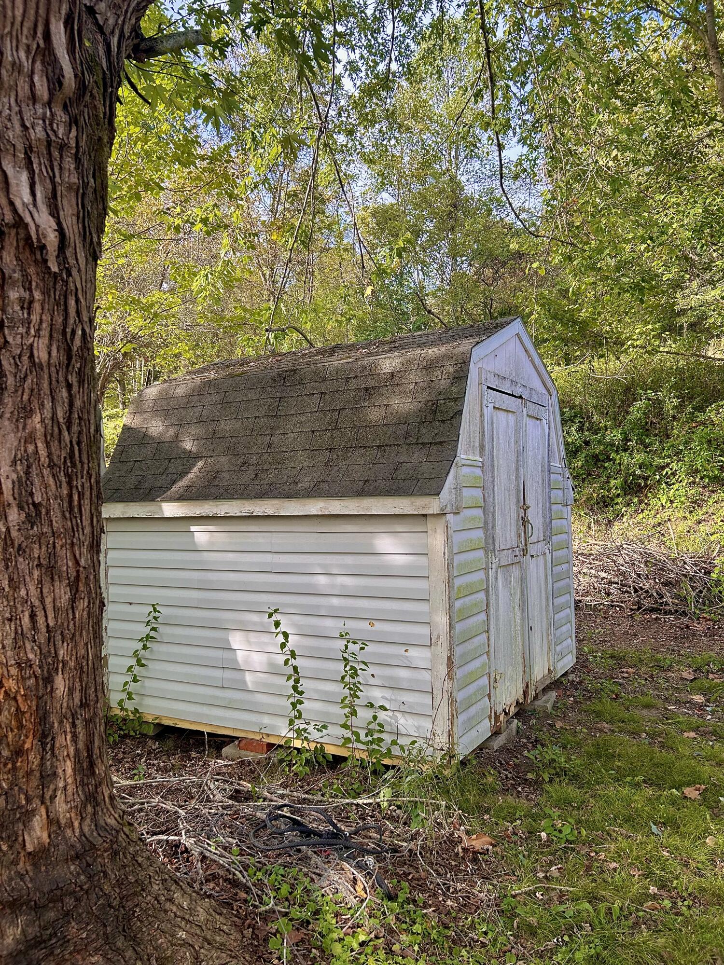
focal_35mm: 26
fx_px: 725
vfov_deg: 67.3
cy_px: 482
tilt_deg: +2.7
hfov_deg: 53.1
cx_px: 362
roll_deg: +0.0
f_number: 1.5
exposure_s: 1/342
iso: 50
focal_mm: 5.7
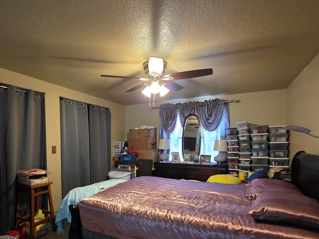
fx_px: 184
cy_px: 150
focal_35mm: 20
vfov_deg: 65.0
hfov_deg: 81.2
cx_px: 136
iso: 800
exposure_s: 1/60
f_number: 1.9
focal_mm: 2.2
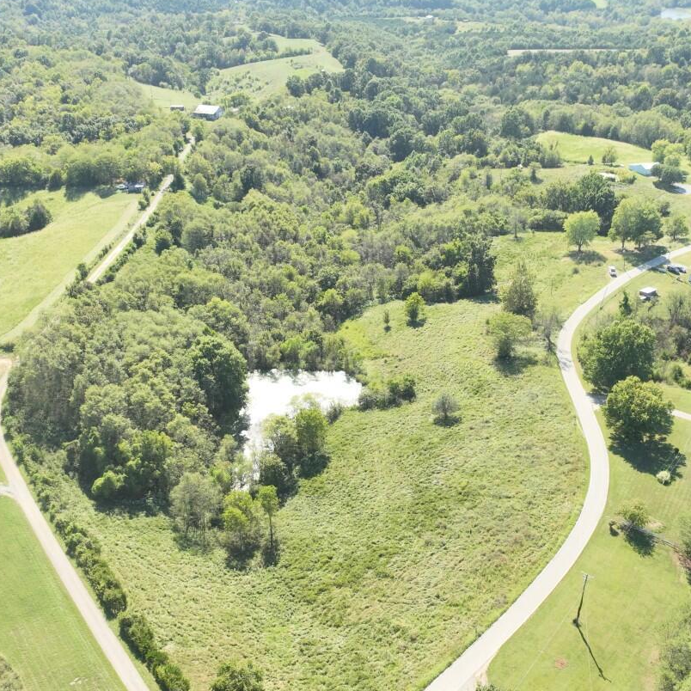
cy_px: 413
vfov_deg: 43.7
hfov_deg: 43.8
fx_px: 858
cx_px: 377
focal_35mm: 38
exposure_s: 1/640
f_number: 2.8
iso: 250
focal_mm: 12.29
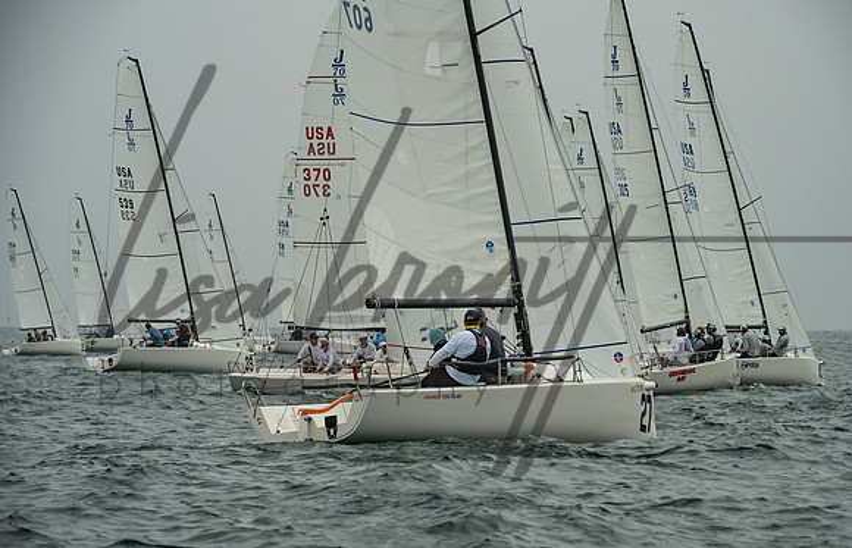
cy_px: 288
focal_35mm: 179
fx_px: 4198
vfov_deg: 7.5
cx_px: 442
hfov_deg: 11.6
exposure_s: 1/3200
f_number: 9
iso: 800
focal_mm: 165
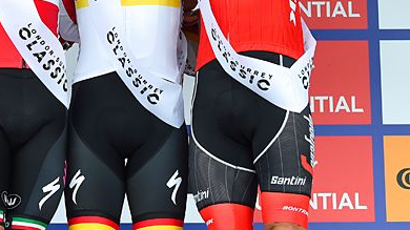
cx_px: 127
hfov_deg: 11.4
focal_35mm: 188
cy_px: -105
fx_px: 2043
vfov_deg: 6.4
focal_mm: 70
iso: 1600
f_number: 4.5
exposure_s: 1/500
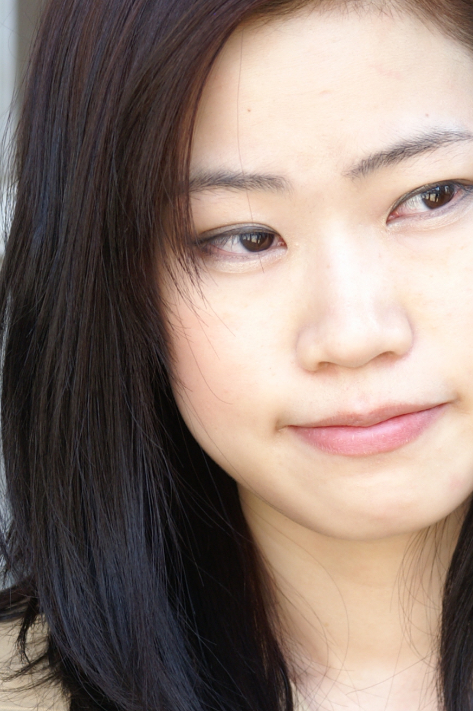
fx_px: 5429
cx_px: 370
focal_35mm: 275
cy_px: 493
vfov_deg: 7.5
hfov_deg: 5.0
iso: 200
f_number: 5.6
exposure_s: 1/80
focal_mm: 80
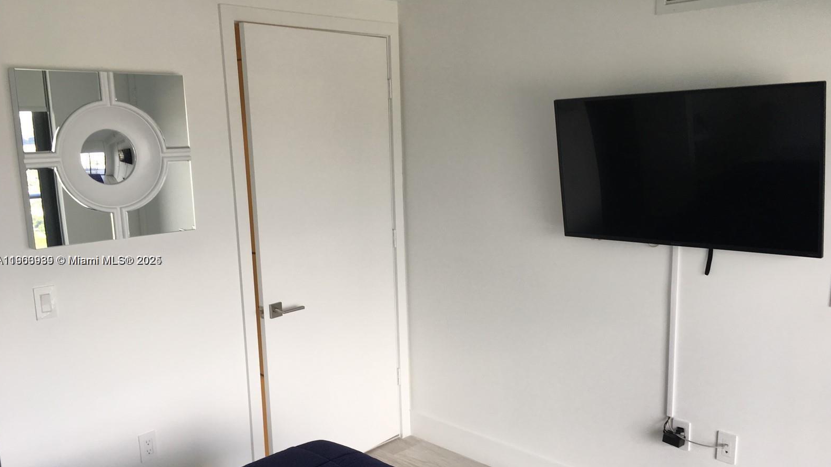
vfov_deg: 36.6
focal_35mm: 32
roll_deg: +2.1
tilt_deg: -10.9
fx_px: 705
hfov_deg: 61.0
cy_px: 261
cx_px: 414
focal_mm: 4.15
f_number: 2.2
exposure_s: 1/60
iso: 32
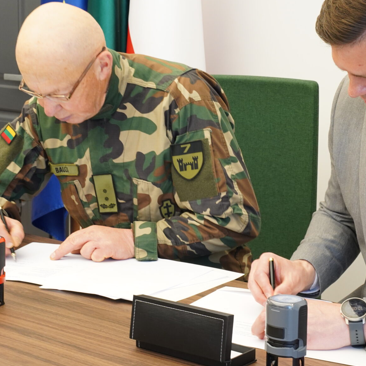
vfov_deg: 19.7
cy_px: 149
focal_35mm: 88
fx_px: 1053
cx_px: 209
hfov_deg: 19.7
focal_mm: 47
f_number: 11
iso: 2000
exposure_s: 1/10
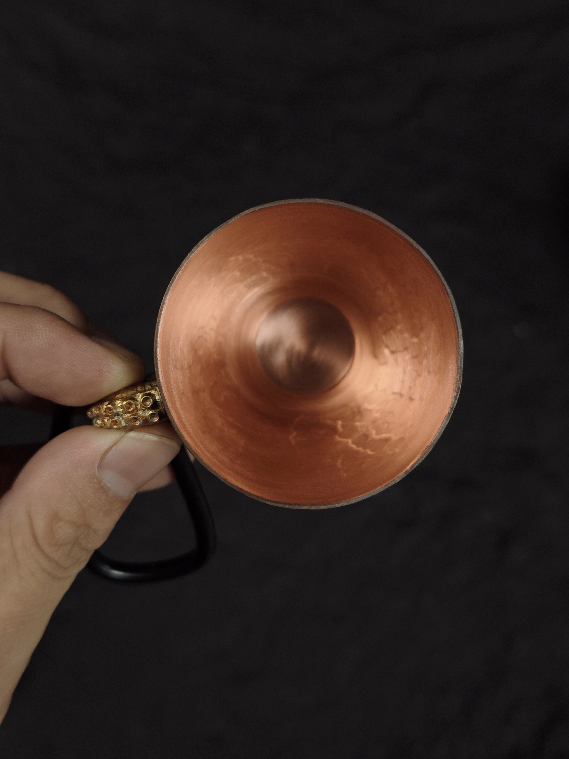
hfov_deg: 36.0
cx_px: 284
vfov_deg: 46.8
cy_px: 380
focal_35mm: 40
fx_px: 877
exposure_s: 1/100
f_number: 1.6
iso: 160
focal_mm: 6.55
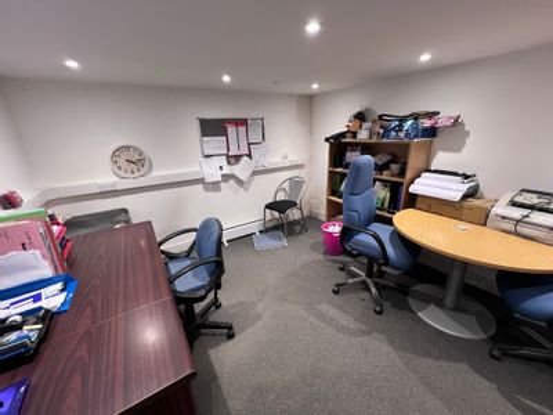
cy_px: 208
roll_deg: +2.0
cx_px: 276
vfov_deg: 89.9
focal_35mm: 13
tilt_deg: -17.7
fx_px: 208
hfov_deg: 106.2
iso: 200
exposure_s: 1/50
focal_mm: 1.57
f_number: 1.8
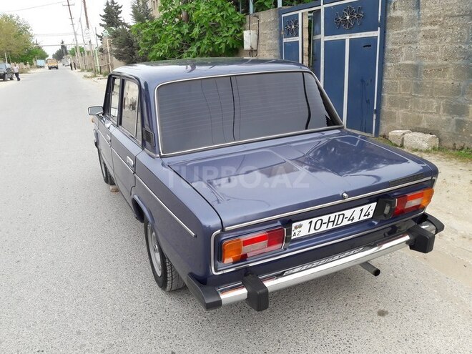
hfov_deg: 63.4
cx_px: 236
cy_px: 177
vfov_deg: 49.7
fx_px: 382
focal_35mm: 28
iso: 40
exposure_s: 1/342
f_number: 1.9
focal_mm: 3.7
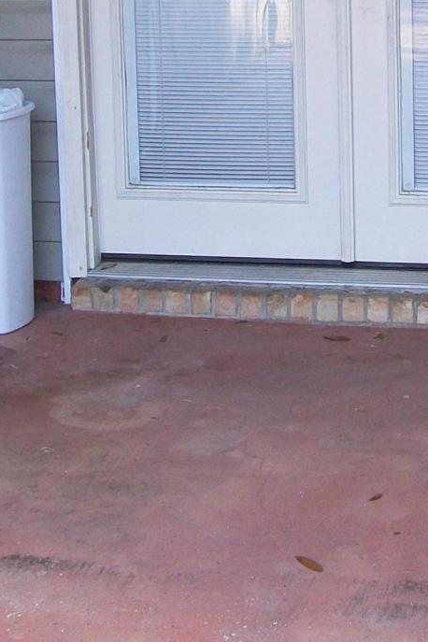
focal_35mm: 103
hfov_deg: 13.3
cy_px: 59
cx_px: 283
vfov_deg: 19.4
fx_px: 1837
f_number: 2.7
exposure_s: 1/80
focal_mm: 6.1
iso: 64
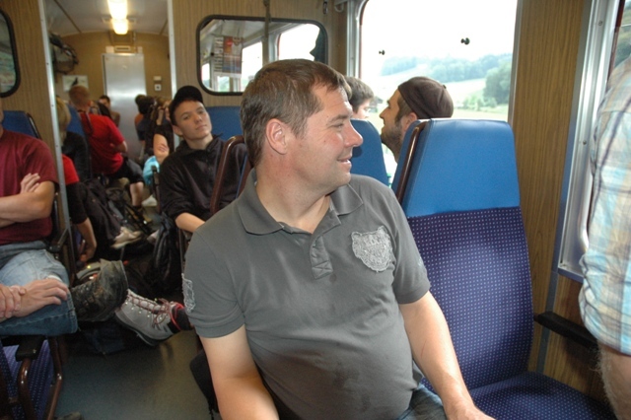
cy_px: 210
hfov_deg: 67.4
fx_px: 473
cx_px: 316
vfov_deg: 47.9
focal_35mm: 27
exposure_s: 1/200
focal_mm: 18
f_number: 4.5
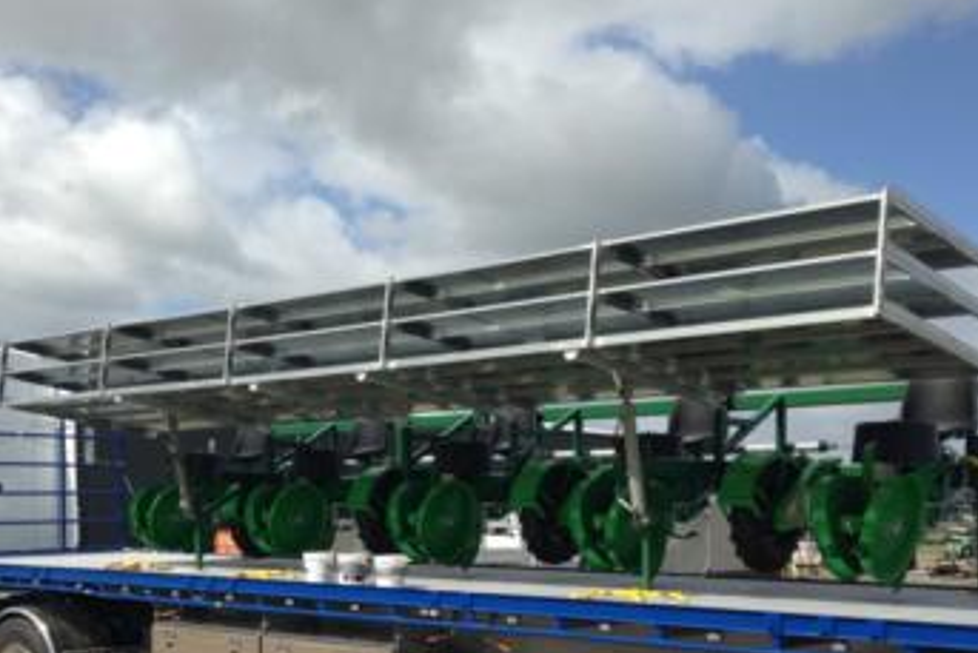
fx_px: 1359
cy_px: 509
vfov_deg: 26.6
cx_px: 345
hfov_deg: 39.2
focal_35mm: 50
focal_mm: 4.12
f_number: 2.4
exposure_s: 1/1938
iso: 50
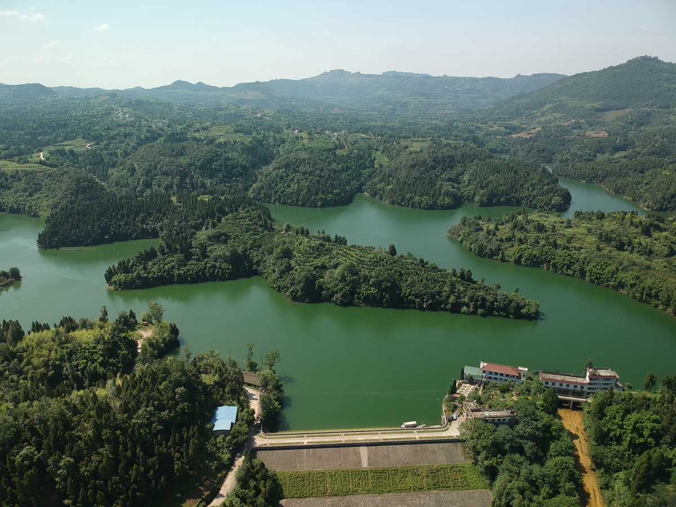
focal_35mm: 25
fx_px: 488
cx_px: 338
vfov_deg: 54.9
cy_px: 254
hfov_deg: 69.4
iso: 100
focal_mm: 4.49
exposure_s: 1/400
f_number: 2.6
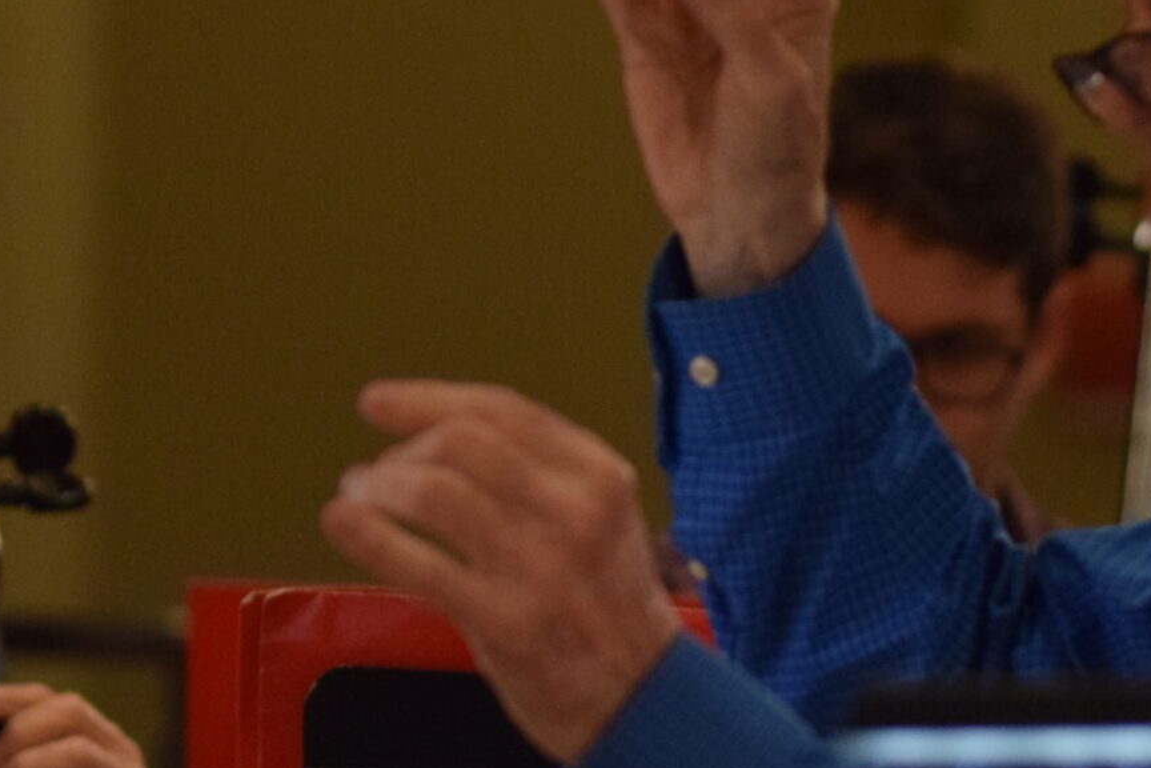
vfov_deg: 2.8
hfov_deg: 4.2
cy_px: 314
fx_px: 15633
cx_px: 581
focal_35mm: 489
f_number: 2.8
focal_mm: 110
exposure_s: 1/125
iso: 2000
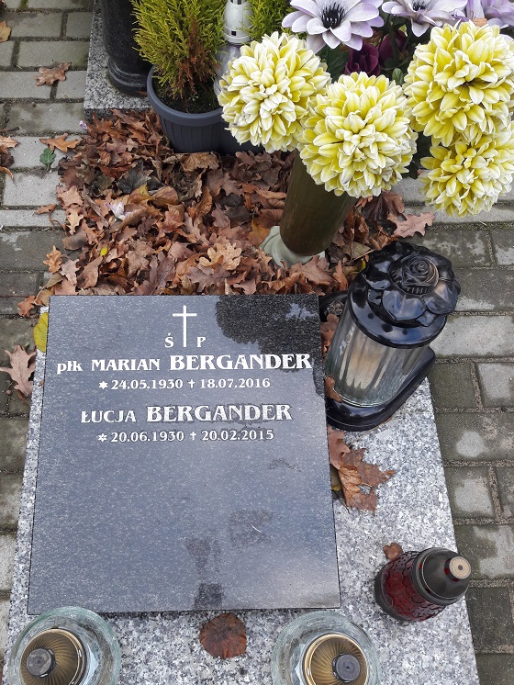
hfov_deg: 44.1
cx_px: 222
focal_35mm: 32
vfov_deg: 56.7
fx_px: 633
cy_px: 382
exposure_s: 1/100
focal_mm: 3.7
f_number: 1.9
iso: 40
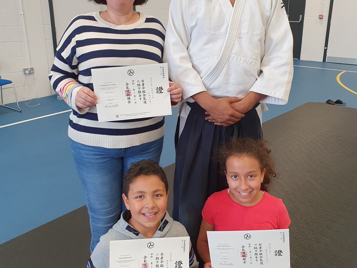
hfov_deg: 67.3
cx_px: 178
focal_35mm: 26
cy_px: 134
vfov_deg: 53.1
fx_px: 268
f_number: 2.4
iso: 200
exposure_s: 1/100
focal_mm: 4.32
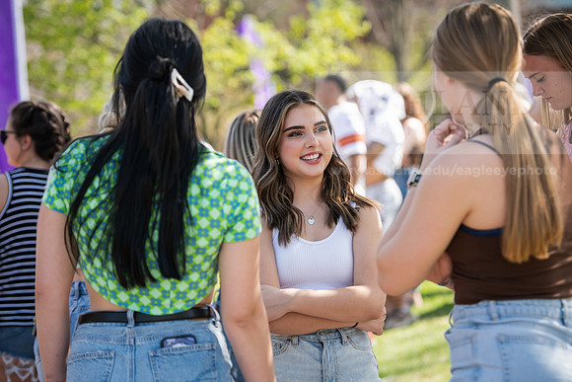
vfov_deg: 12.2
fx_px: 1780
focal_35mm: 112
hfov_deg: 18.3
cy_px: 191
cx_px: 286
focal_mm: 112
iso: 160
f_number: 3.5
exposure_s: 1/400
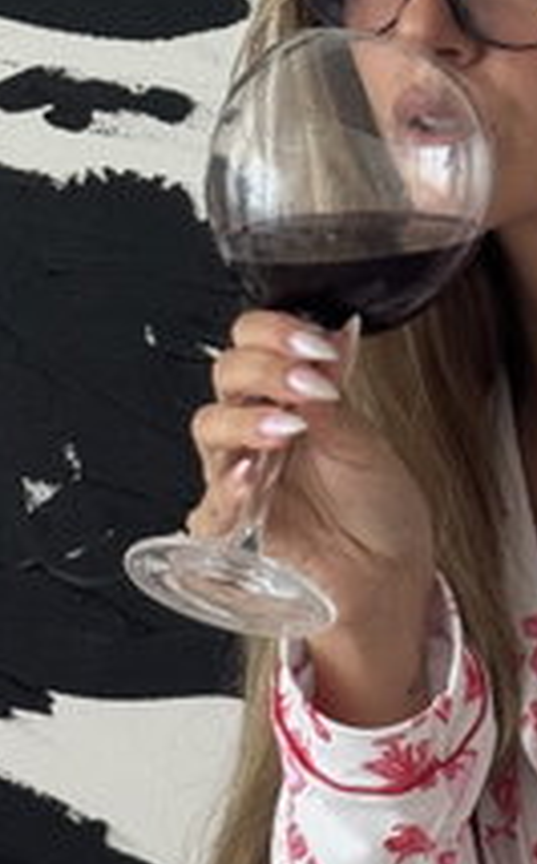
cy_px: 858
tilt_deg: -14.4
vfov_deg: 16.1
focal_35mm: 127
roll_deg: +3.1
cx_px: 501
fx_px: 2986
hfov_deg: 10.2
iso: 160
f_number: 1.78
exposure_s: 1/50
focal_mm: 6.76
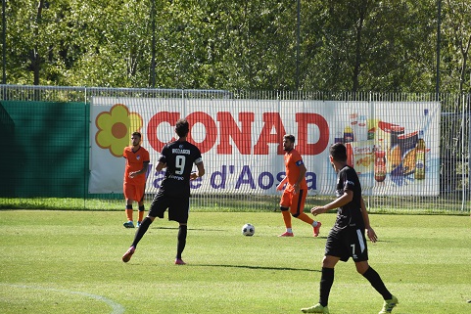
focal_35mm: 262
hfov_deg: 7.9
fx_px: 3429
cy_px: 145
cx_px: 288
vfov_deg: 5.2
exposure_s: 1/1250
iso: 640
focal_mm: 140
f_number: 6.3
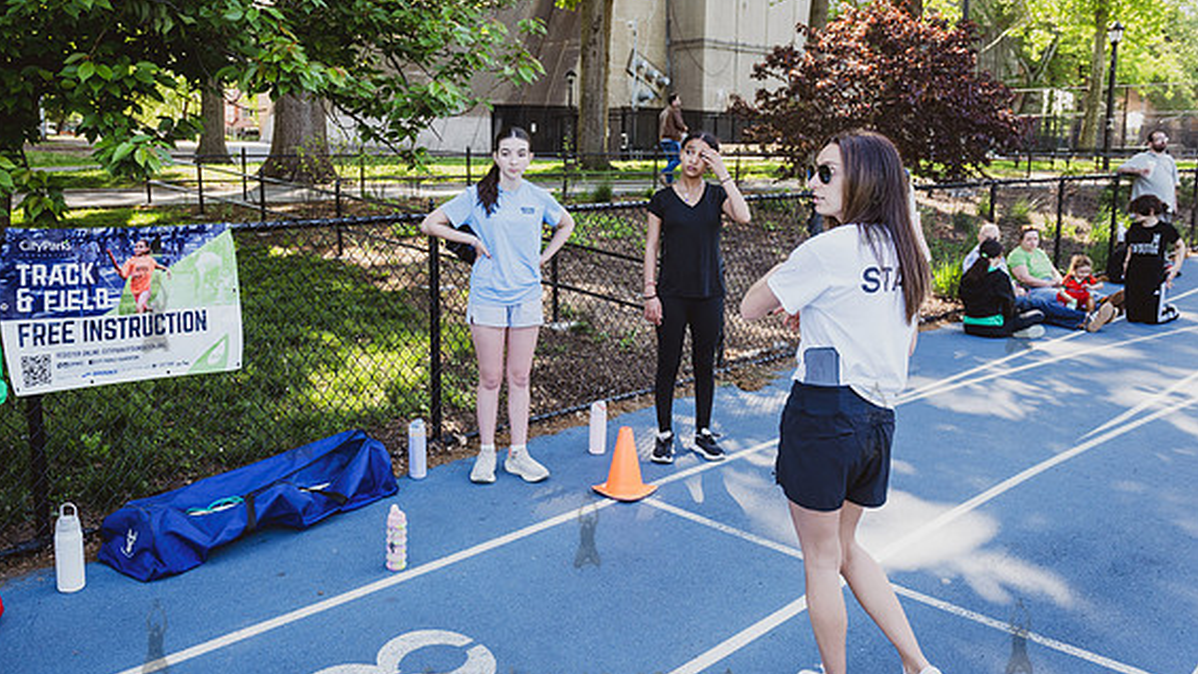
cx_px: 526
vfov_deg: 38.9
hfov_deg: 64.1
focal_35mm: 30
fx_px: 953
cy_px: 295
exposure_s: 1/250
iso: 400
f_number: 4.5
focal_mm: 24
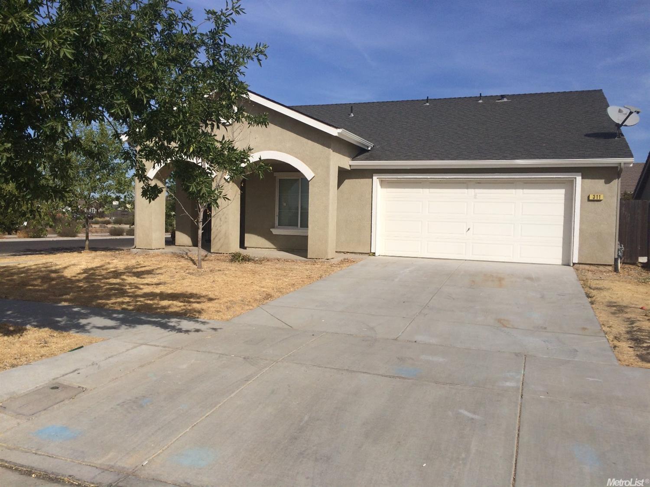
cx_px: 325
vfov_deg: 48.2
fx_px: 544
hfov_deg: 61.7
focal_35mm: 29
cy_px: 244
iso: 32
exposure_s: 1/5128
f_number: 2.2
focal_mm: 4.15
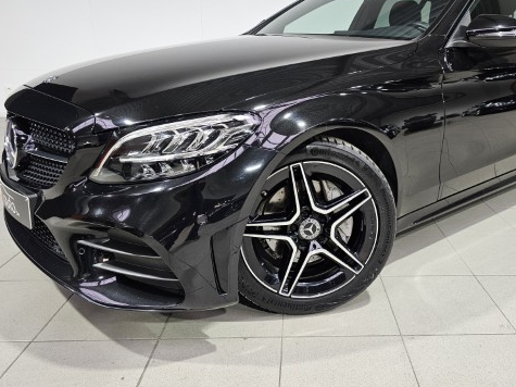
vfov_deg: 45.1
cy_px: 150
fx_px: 462
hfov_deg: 57.8
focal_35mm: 31
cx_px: 316
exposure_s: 1/100
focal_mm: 6.3
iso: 200
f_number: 1.7
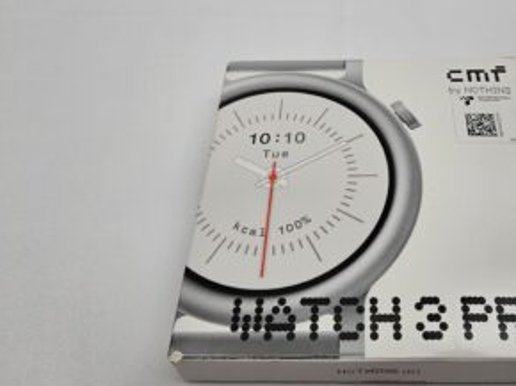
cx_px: 354
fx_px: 492
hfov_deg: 54.0
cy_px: 158
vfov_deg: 42.7
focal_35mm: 33
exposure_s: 1/203
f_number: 1.8
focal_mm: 5.4
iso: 25
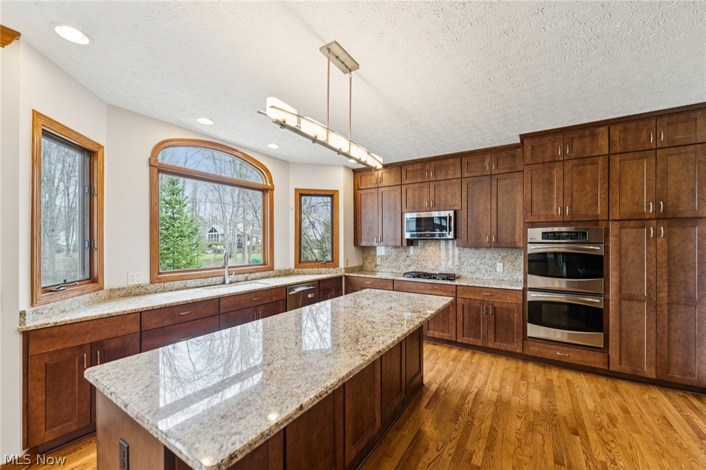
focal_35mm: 14
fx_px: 274
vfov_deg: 81.2
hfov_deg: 104.3
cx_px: 353
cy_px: 235
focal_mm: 14
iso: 200
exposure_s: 1/40
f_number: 4
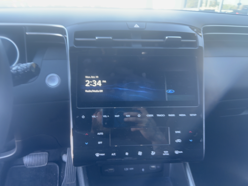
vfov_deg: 56.8
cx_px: 124
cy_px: 93
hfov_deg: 71.6
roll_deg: -1.4
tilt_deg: -22.9
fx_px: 172
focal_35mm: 24
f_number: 1.78
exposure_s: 1/44
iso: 100
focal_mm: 6.76
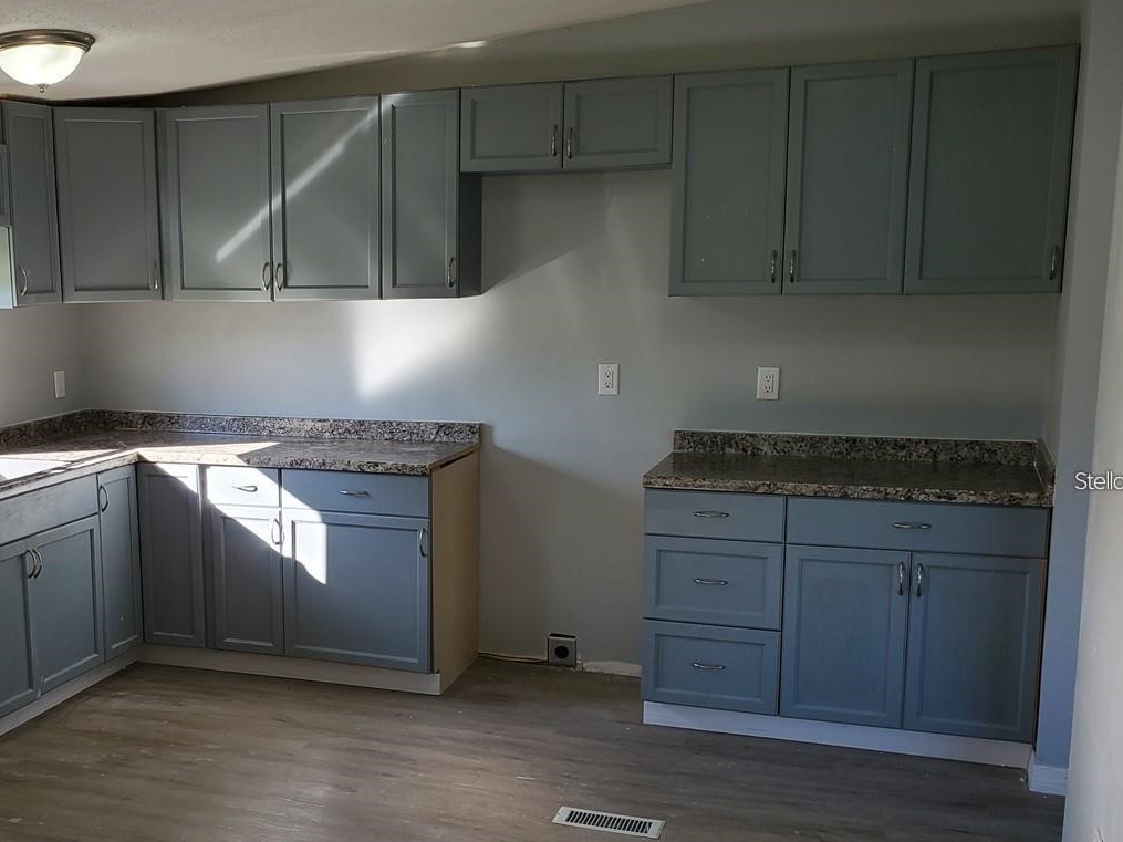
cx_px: 294
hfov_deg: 44.4
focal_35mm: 41
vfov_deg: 35.1
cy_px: 480
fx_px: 1330
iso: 50
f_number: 2.4
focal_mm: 4.3
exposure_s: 1/120
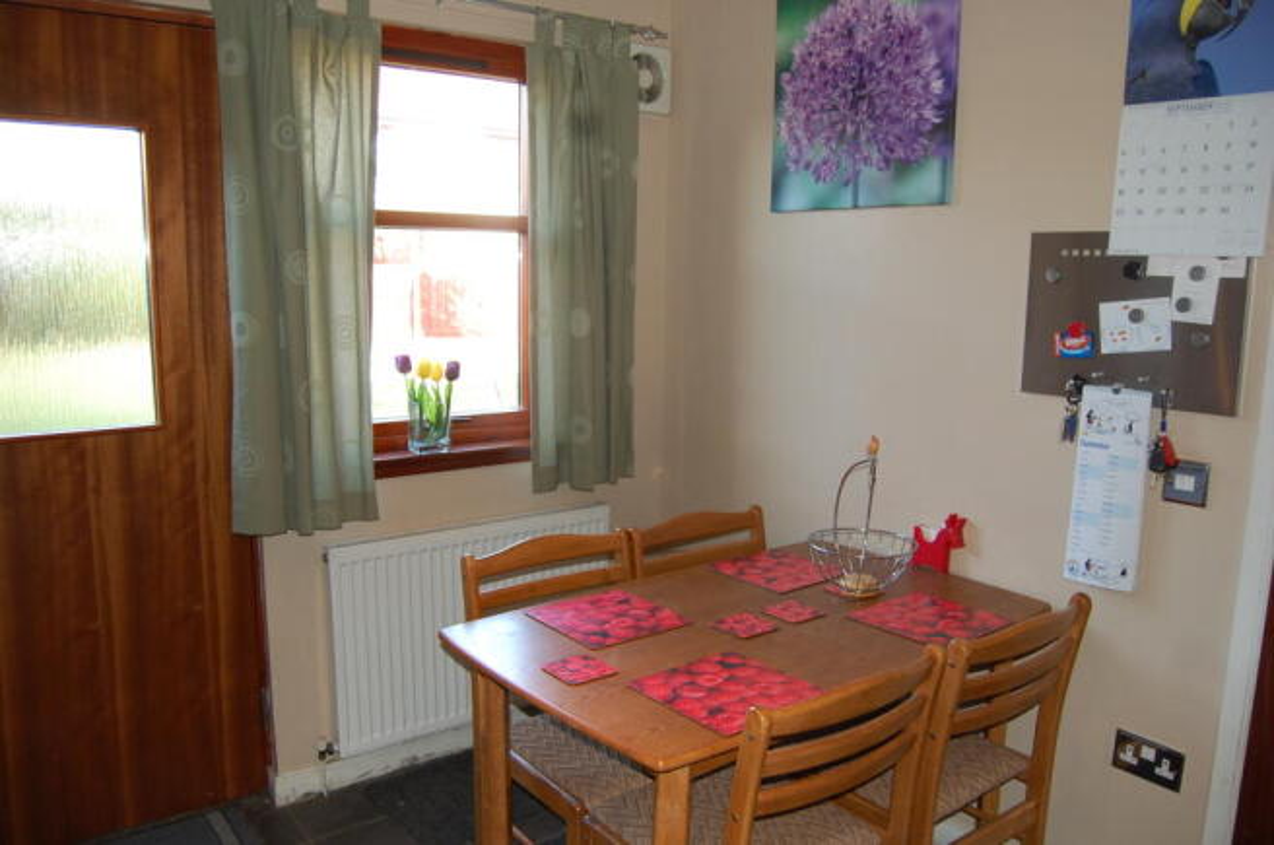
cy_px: 422
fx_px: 954
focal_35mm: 27
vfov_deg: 47.8
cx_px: 637
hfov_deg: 67.5
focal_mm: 18
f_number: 3.5
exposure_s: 1/60
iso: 400
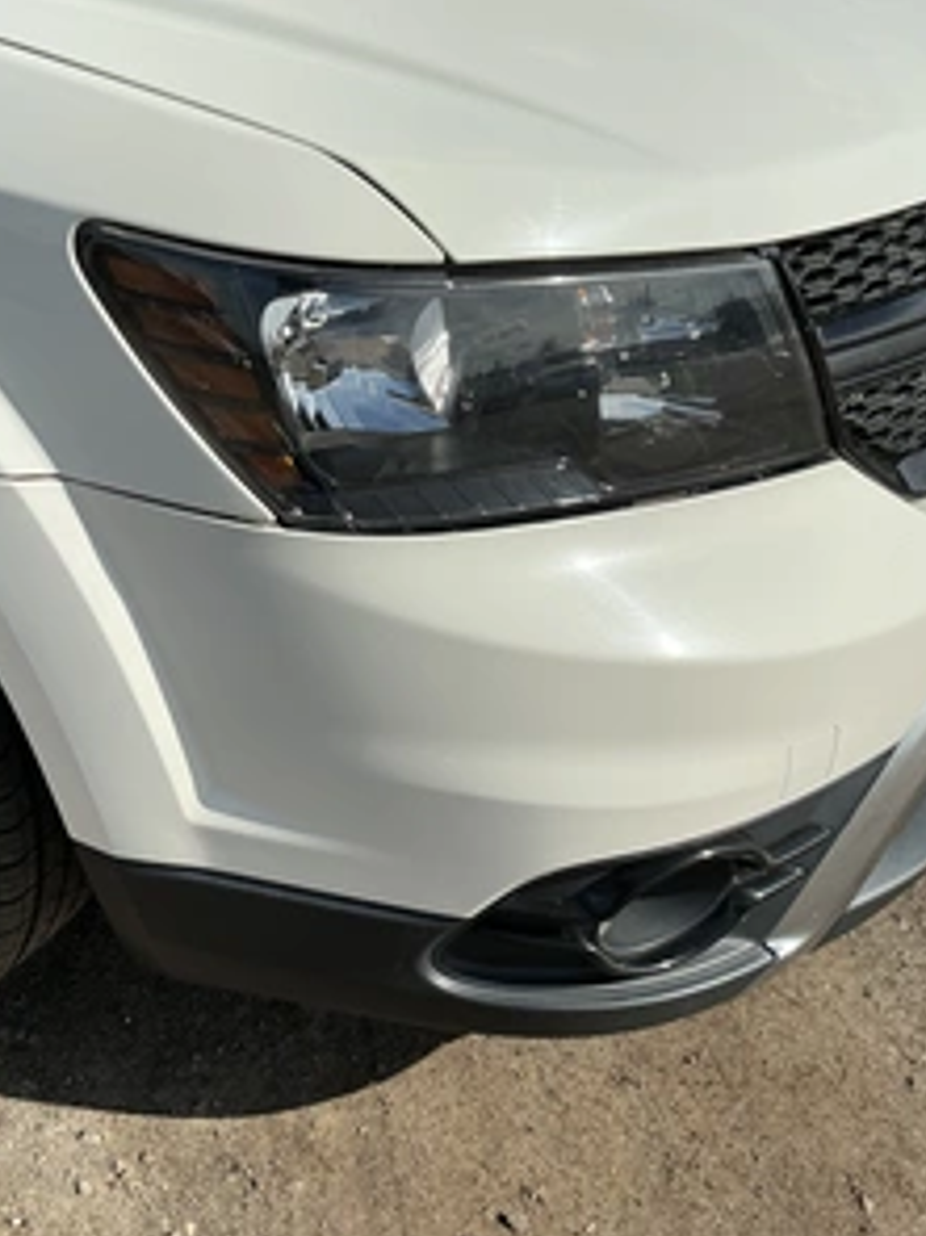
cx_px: 176
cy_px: 624
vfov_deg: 49.0
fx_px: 1356
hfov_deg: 36.3
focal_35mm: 38
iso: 25
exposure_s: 1/3322
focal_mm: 3
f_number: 1.8
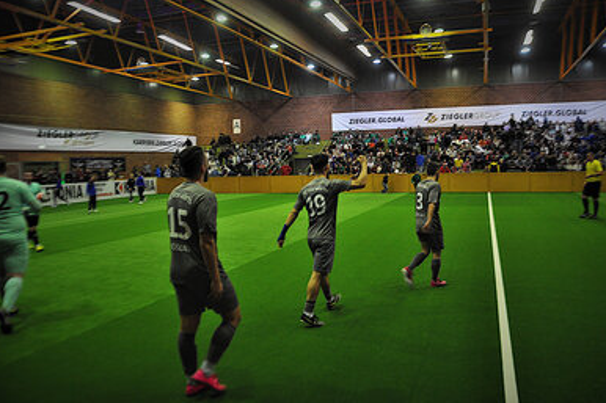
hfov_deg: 65.5
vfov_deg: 46.4
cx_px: 308
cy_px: 198
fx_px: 471
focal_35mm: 28
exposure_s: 1/50
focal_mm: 18
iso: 1600
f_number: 3.5
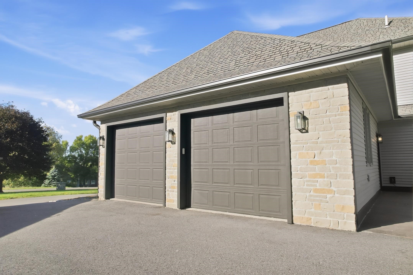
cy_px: 138
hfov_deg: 78.6
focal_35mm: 22
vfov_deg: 57.2
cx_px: 206
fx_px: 252
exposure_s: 1/3000
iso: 130
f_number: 2.8
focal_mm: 8.4
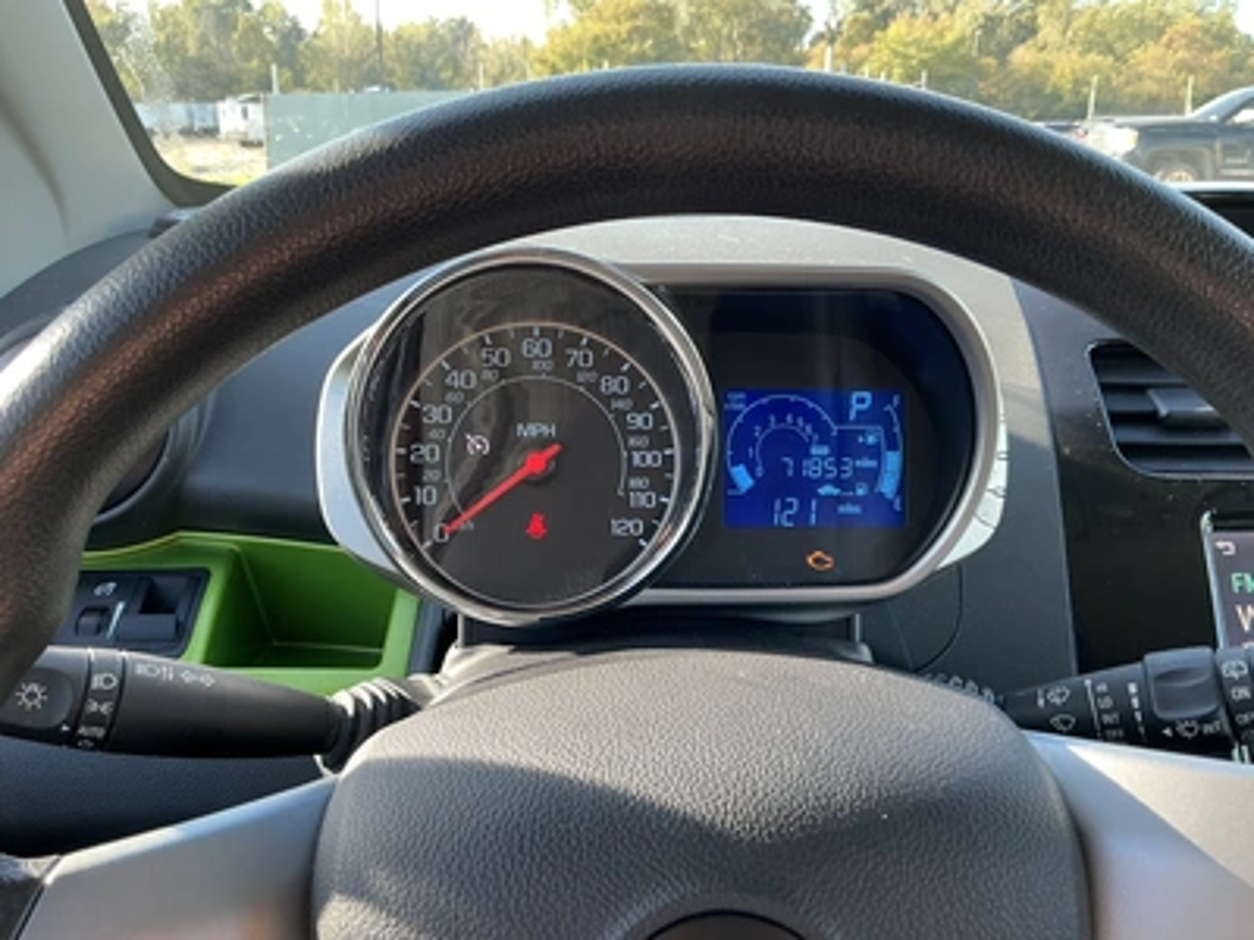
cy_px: 470
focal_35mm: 28
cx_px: 627
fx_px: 1014
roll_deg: +0.8
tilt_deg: -18.5
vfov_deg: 49.7
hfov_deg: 63.4
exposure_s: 1/122
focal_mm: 3
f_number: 1.8
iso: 50
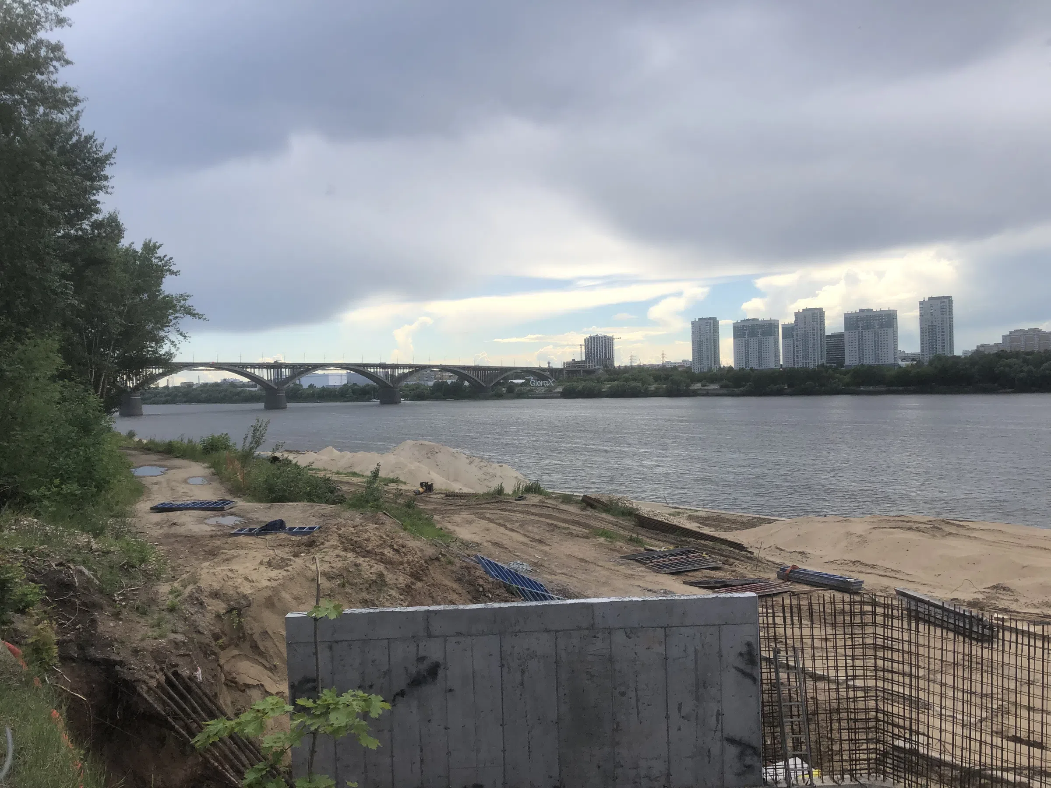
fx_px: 850
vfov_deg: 49.7
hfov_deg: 63.4
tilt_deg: -0.4
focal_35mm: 28
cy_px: 394
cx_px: 526
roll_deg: +1.0
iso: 20
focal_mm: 3.99
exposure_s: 1/1499
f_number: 1.8
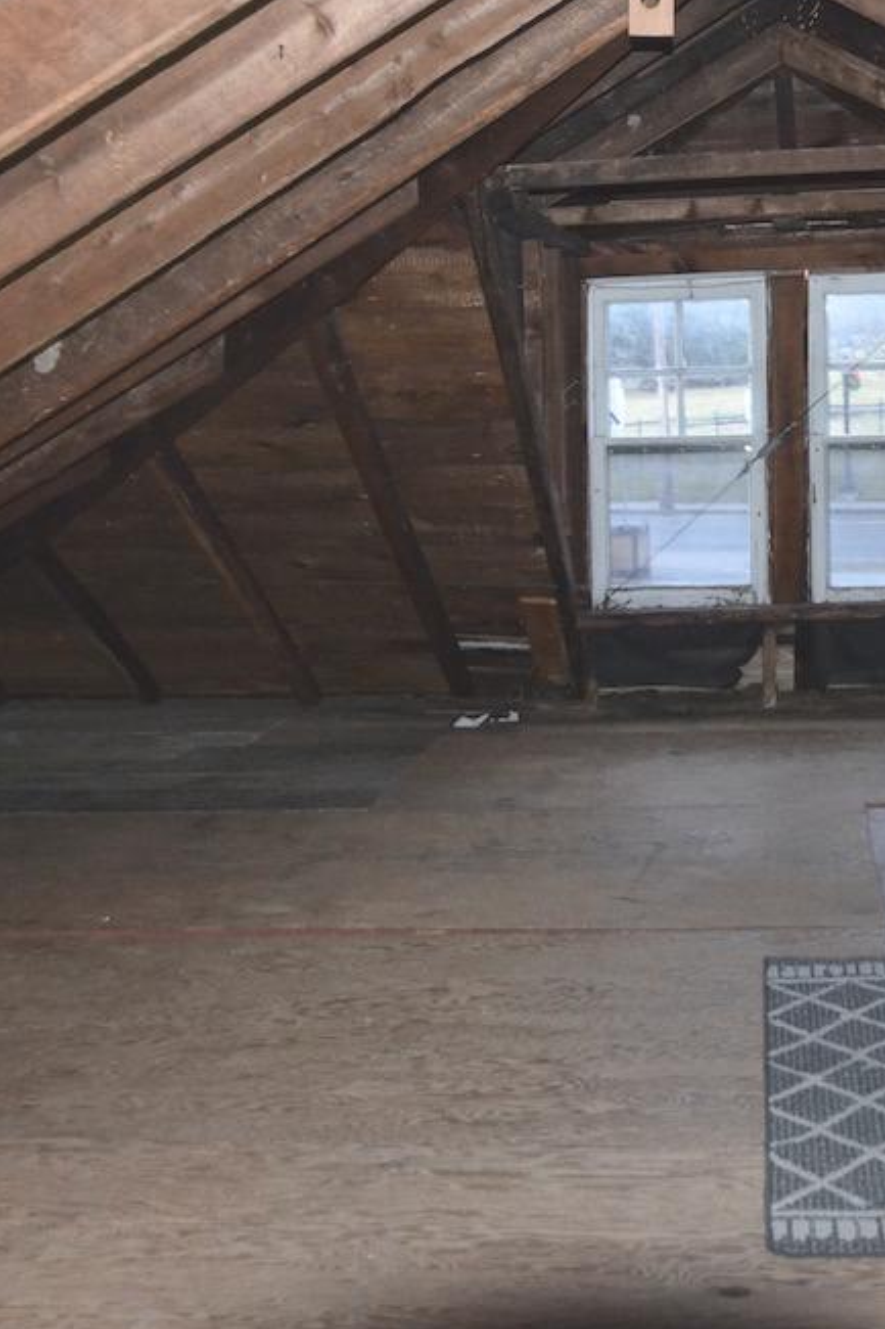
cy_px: 487
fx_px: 2177
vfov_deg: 33.7
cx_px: 613
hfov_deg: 22.9
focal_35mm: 59
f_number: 3.5
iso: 3200
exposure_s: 1/60
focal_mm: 20
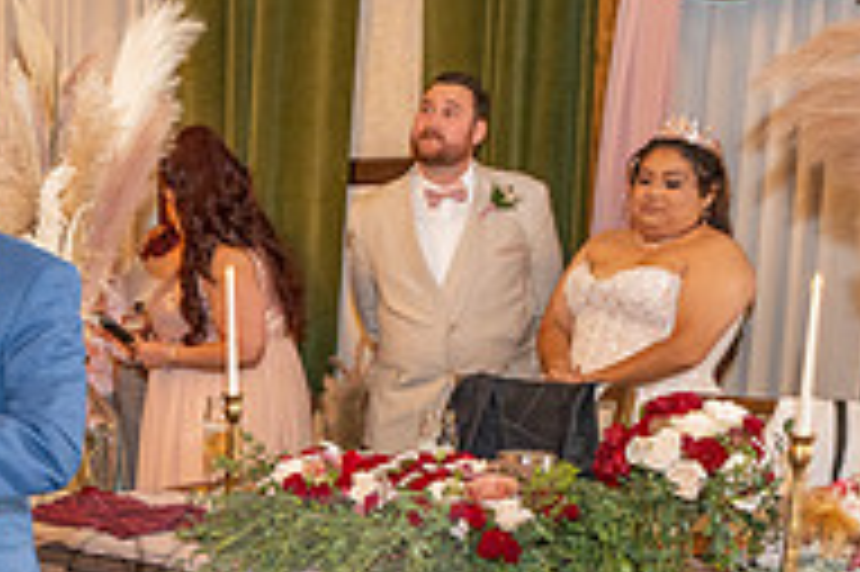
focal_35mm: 73
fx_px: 1742
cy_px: 601
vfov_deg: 18.1
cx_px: 86
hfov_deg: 26.8
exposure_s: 1/160
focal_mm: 24
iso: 1600
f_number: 2.8
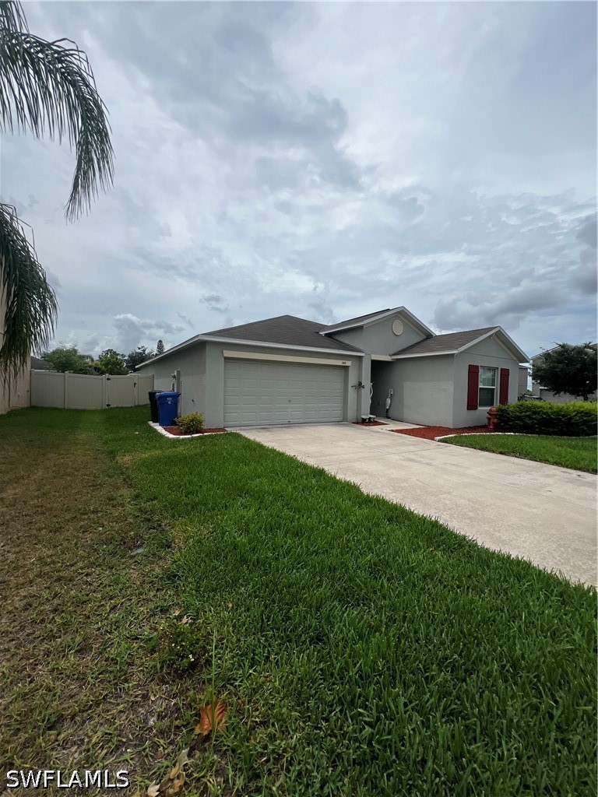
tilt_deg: -0.5
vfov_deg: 106.2
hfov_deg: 89.9
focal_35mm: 13
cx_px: 299
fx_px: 299
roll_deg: -0.9
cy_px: 398
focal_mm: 1.57
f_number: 1.8
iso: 32
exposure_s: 1/2660
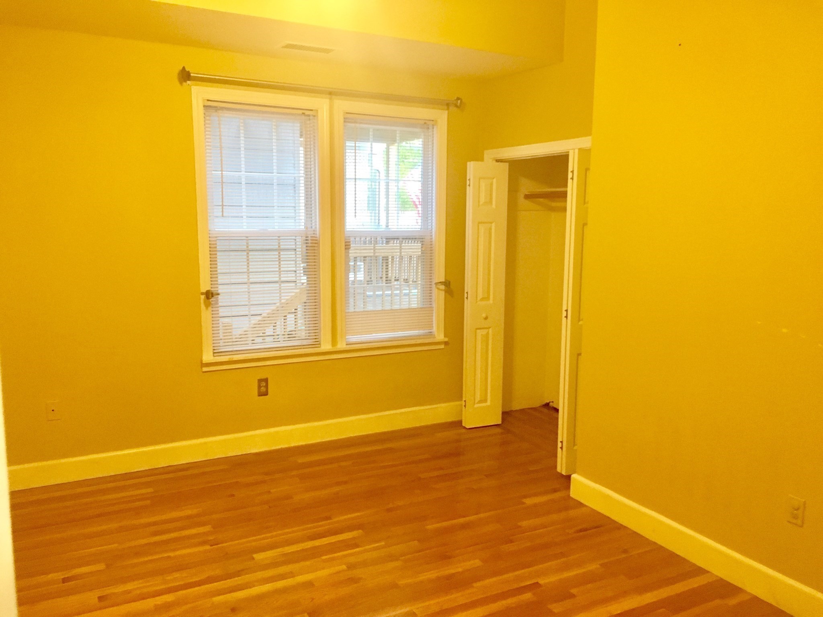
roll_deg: -0.2
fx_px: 689
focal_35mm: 29
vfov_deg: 48.2
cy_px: 308
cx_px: 412
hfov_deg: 61.7
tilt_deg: -7.5
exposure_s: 1/30
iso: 160
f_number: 2.2
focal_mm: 4.15
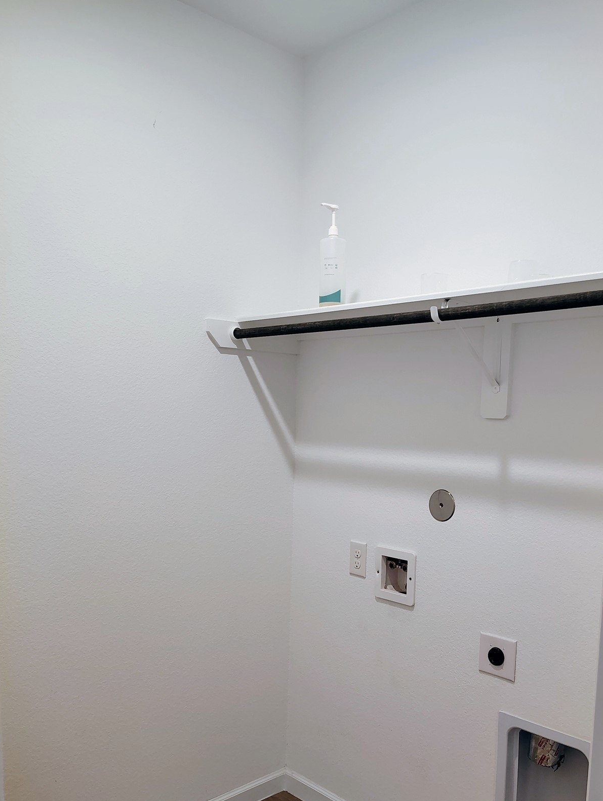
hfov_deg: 45.4
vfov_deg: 57.4
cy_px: 514
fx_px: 718
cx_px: 345
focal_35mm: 31
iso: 741
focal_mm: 5.56
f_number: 1.8
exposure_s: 1/60
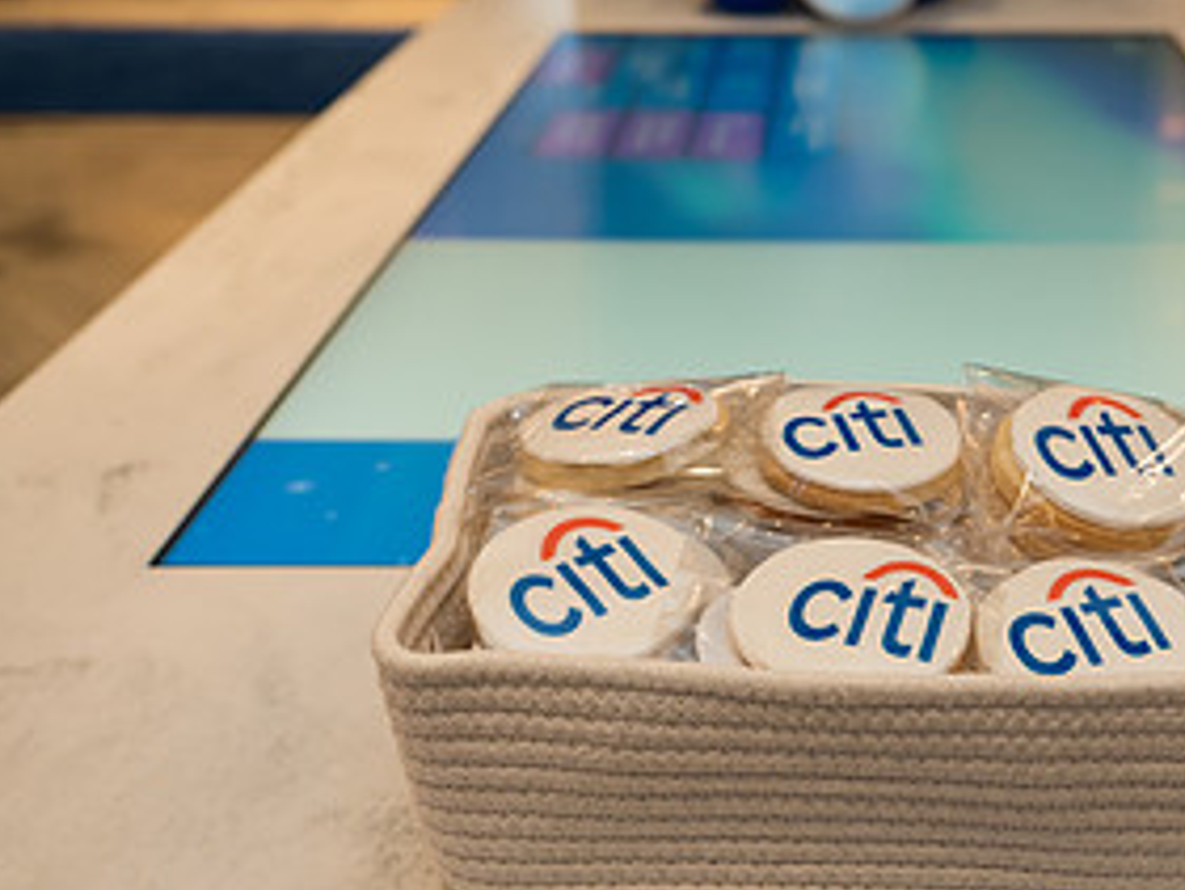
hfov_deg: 36.6
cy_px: 396
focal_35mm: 51
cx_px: 886
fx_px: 1747
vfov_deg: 28.6
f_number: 3.2
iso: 400
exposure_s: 1/200
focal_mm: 25.5
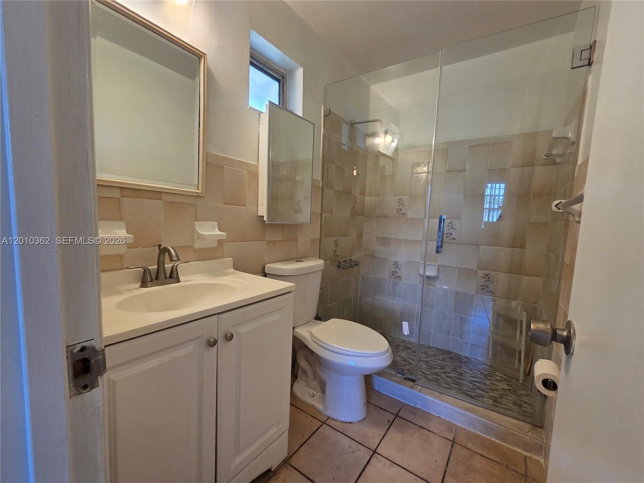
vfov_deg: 89.9
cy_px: 242
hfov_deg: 106.2
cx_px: 322
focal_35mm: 13
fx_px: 242
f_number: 2.2
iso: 160
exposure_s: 1/60
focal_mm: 2.2
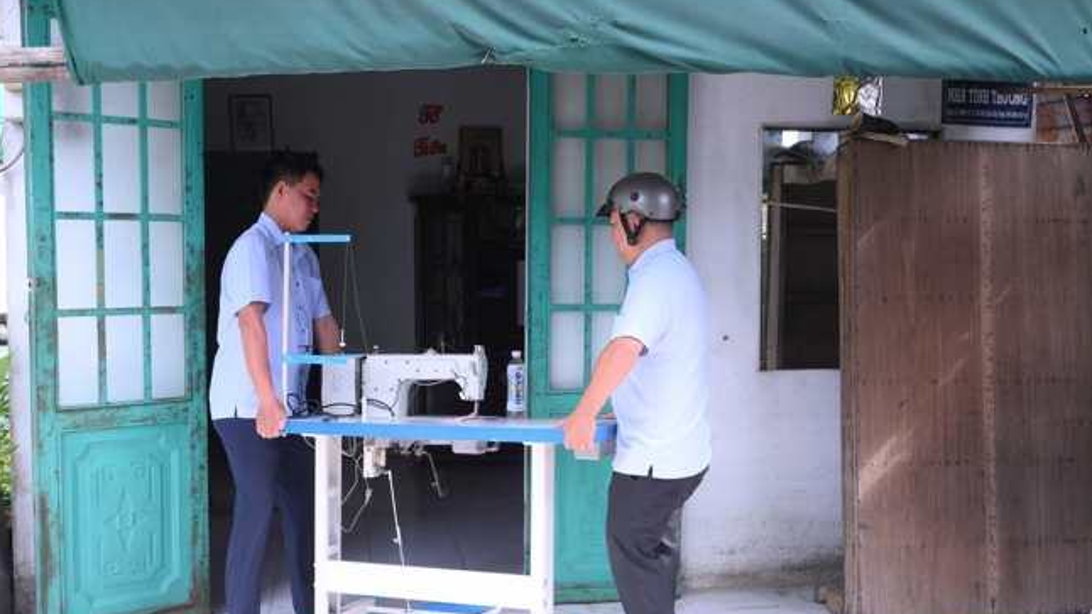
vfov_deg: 29.7
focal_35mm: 40
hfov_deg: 50.5
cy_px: 345
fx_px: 1158
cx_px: 544
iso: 1000
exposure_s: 1/160
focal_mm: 38
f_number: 8
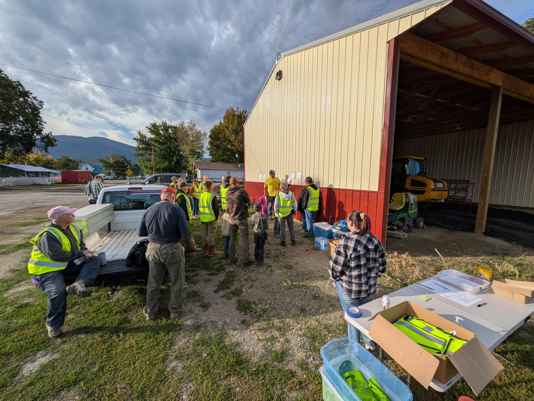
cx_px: 267
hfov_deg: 102.1
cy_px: 200
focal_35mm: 14
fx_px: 216
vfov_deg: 85.7
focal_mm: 1.83
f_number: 2.2
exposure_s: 1/1605
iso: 50
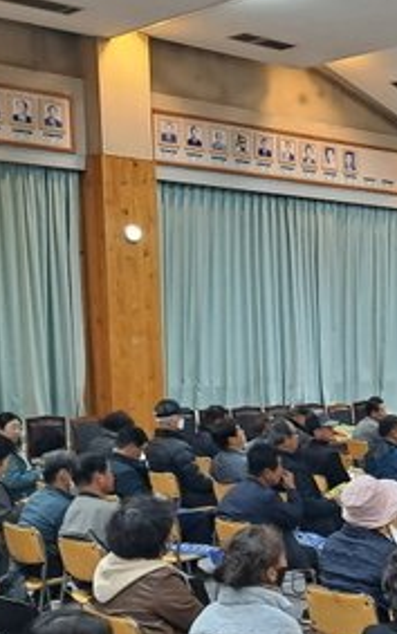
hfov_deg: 18.1
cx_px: 615
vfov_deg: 32.1
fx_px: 1090
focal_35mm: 63
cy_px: 445
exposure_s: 1/60
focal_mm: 5.23
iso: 50
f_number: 1.8
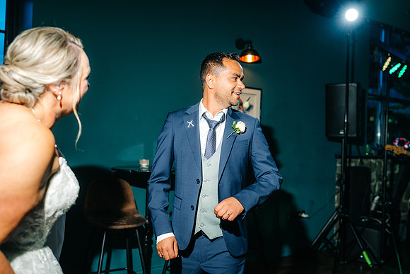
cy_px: 137
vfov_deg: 37.9
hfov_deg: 54.4
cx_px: 205
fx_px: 399
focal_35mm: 35
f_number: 2.5
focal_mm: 35
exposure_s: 1/200
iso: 400
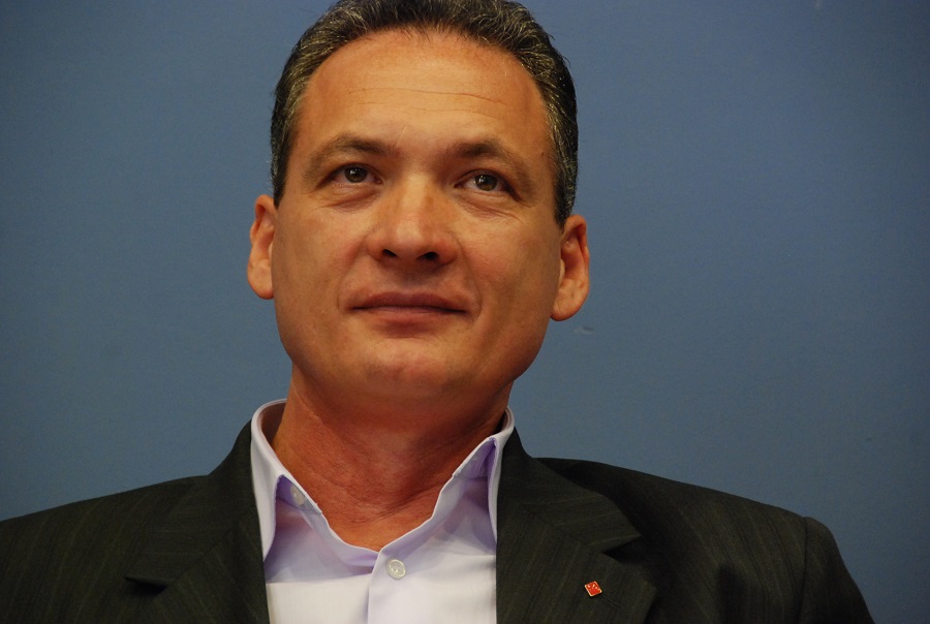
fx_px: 6601
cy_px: 312
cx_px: 465
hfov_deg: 8.1
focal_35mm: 255
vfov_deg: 5.4
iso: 1250
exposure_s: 1/25
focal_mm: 170
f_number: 5.6
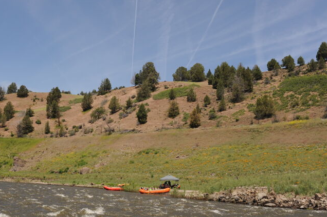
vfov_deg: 30.5
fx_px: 399
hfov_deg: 44.2
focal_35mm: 44
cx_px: 126
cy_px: 114
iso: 250
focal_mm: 35
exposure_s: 1/250
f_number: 14
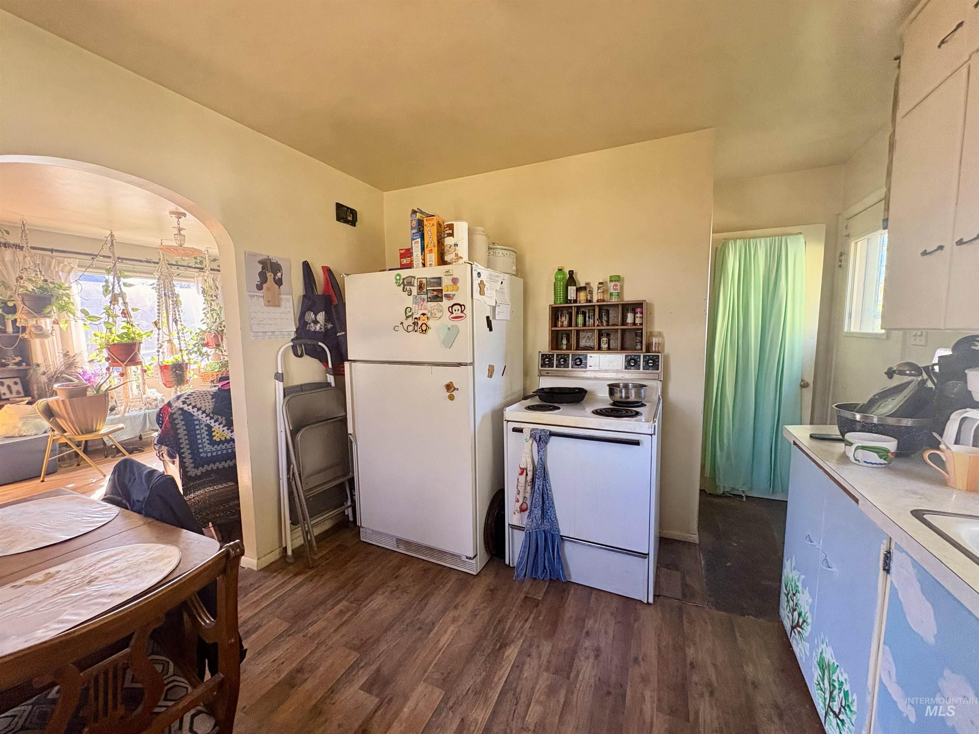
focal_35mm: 14
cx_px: 490
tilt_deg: -5.2
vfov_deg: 85.7
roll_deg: +1.0
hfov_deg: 102.1
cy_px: 367
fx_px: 396
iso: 320
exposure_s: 1/60
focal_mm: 2.22
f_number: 2.2
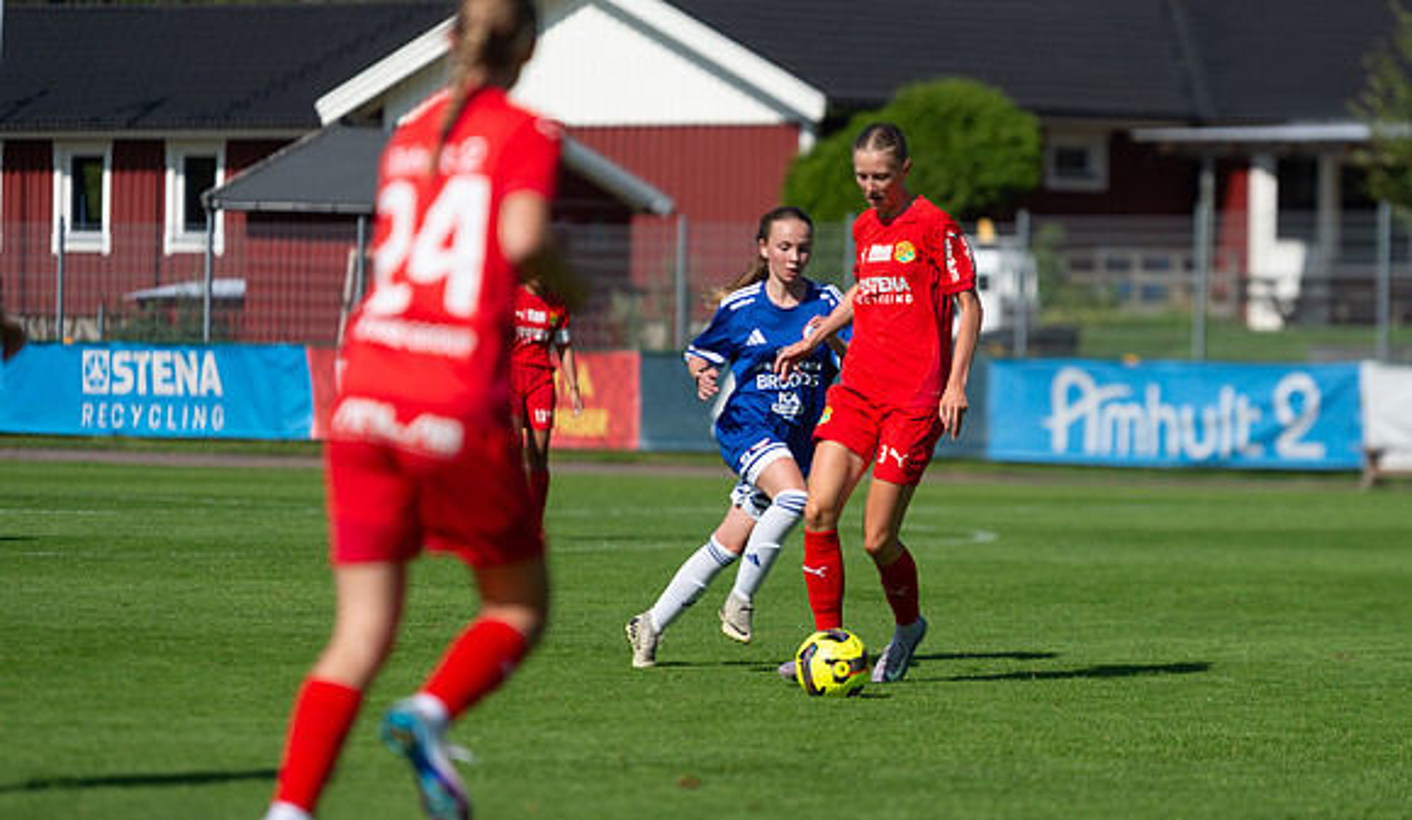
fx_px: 9969
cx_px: 898
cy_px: 332
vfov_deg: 4.7
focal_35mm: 264
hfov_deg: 8.1
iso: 100
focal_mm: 200
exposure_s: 1/2500
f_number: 3.2
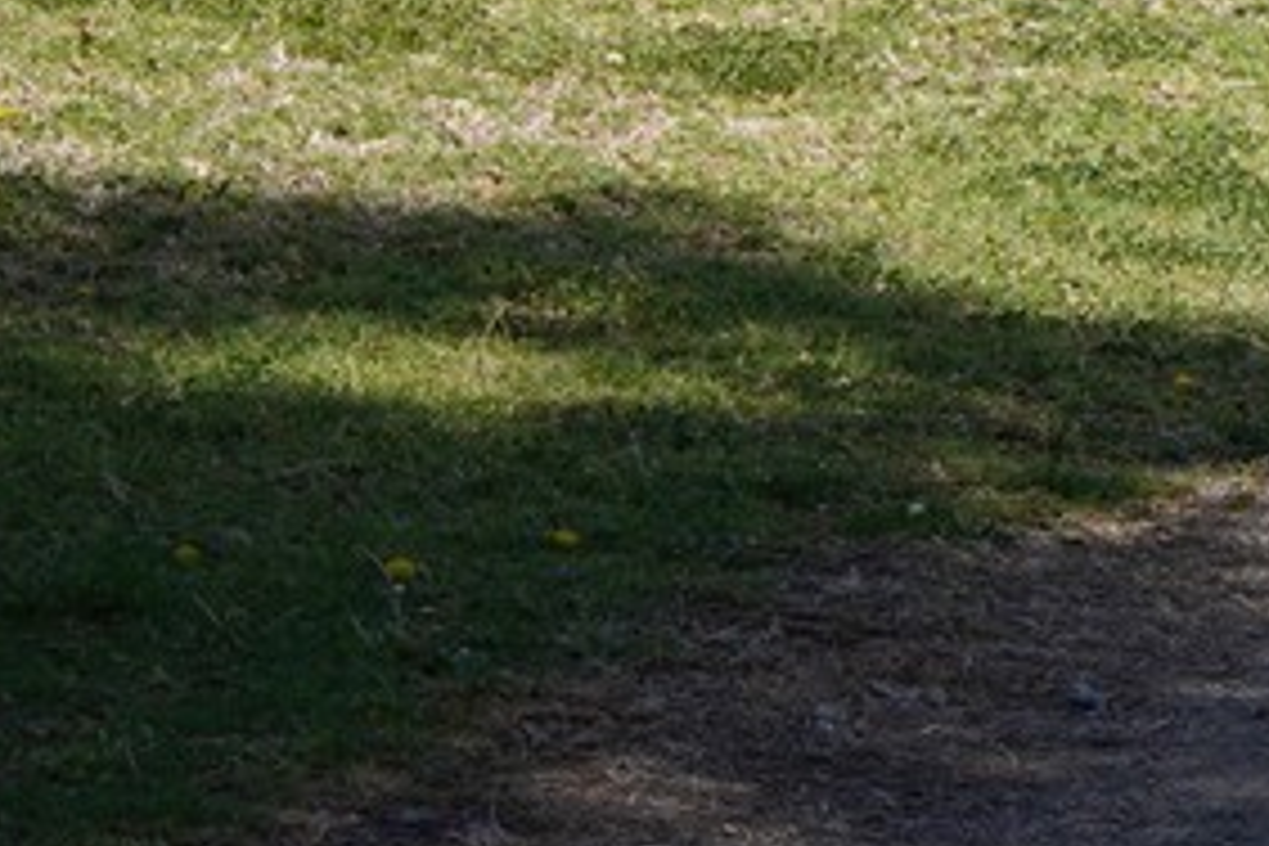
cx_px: 4090
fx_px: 8741
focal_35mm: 248
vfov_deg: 5.4
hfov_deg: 7.2
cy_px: -950
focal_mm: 35
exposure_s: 1/80
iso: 100
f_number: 11
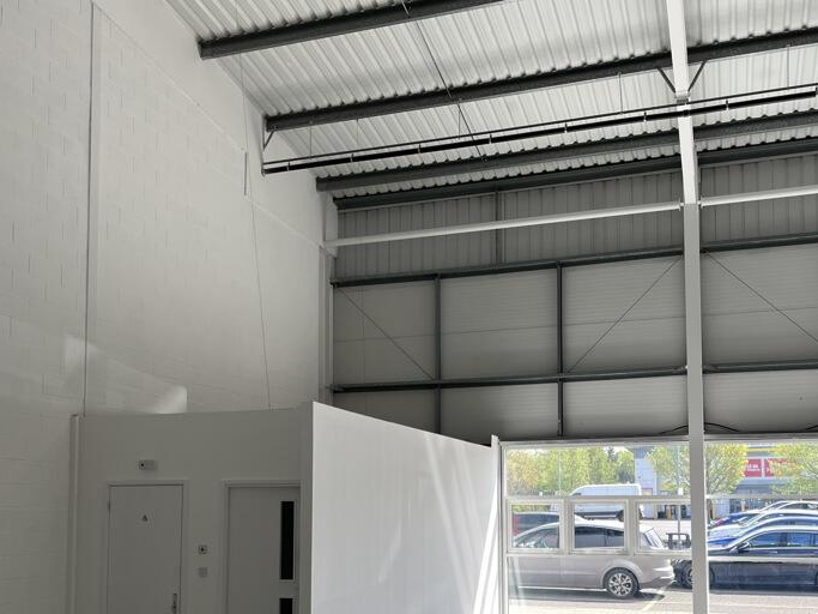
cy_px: 441
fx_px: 921
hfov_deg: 47.9
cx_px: 404
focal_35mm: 39
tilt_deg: +4.5
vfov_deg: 36.2
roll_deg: +0.3
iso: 64
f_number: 1.6
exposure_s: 1/123
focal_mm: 5.1
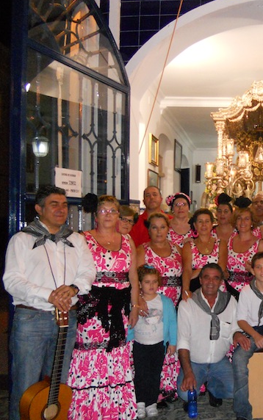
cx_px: 275
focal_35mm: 40
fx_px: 458
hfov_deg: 29.5
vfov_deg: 49.3
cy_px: 212
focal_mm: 4.9
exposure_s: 1/25
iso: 500
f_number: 3.2
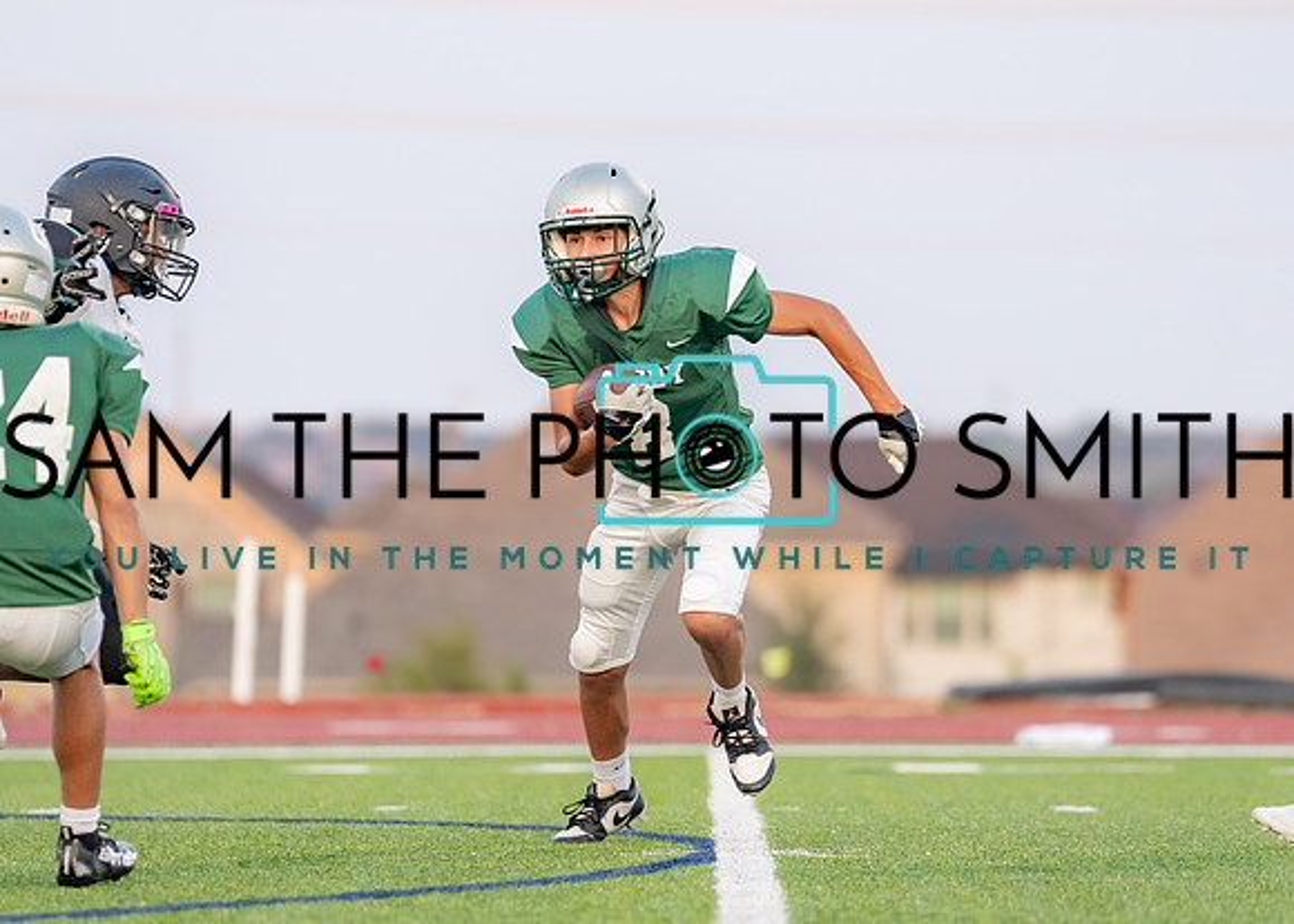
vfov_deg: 4.2
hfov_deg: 5.8
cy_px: 421
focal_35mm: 345
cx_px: 679
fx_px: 12686
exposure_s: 1/1600
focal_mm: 200
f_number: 2.8
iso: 500
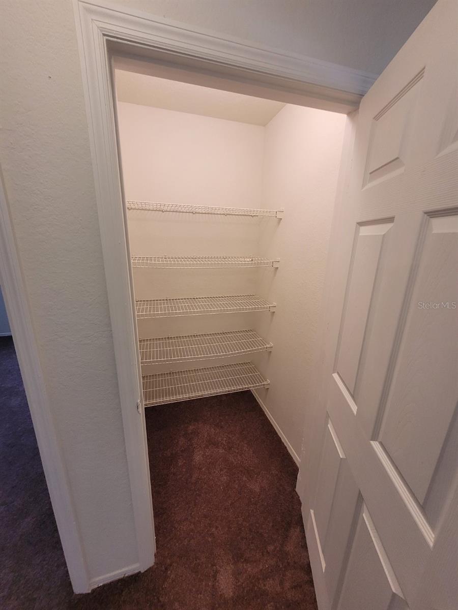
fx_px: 229
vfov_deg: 106.2
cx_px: 229
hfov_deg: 89.9
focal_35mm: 13
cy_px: 305
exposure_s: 1/60
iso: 200
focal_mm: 1.74
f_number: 2.2
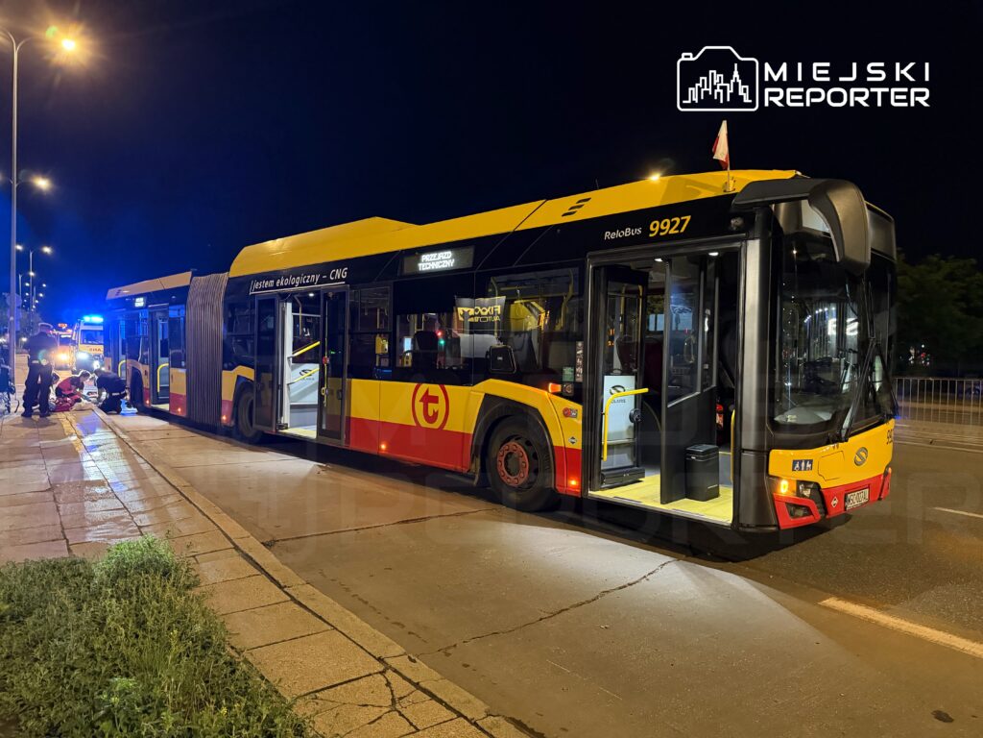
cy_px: 369
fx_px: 682
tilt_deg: +0.0
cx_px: 492
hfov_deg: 71.6
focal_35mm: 24
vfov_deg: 56.8
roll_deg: +0.5
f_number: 1.78
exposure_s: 1/35
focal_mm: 6.76
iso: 1000
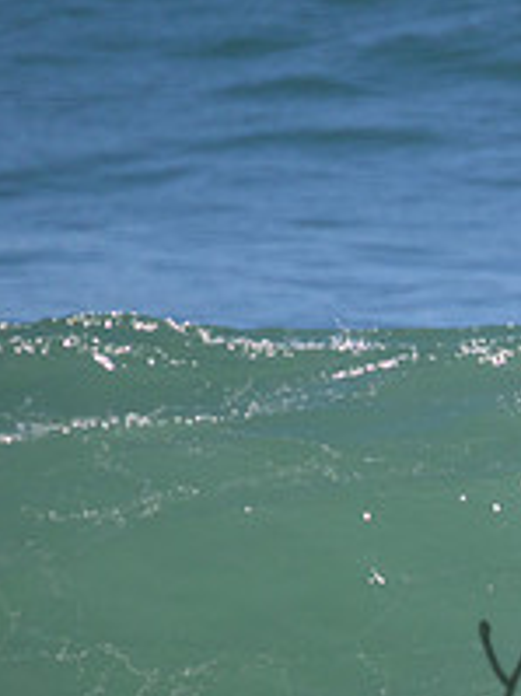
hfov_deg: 0.7
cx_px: 839
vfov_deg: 0.9
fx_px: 44980
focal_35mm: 2239
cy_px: 645
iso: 1000
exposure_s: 1/2000
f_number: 11
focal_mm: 800
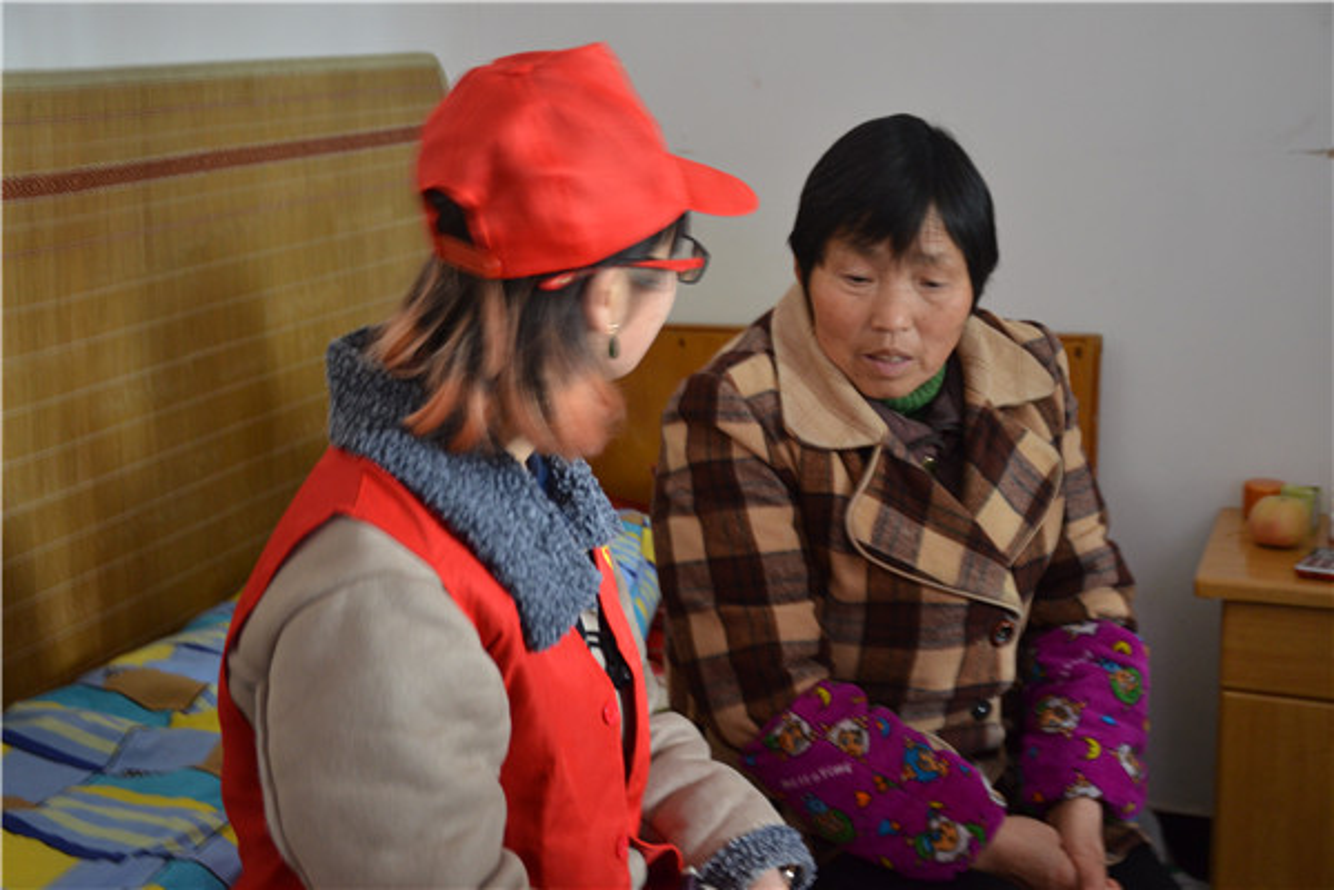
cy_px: 445
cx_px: 667
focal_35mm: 57
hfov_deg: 35.1
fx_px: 2112
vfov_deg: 23.8
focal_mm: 38
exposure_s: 1/2
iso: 1000
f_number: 4.2
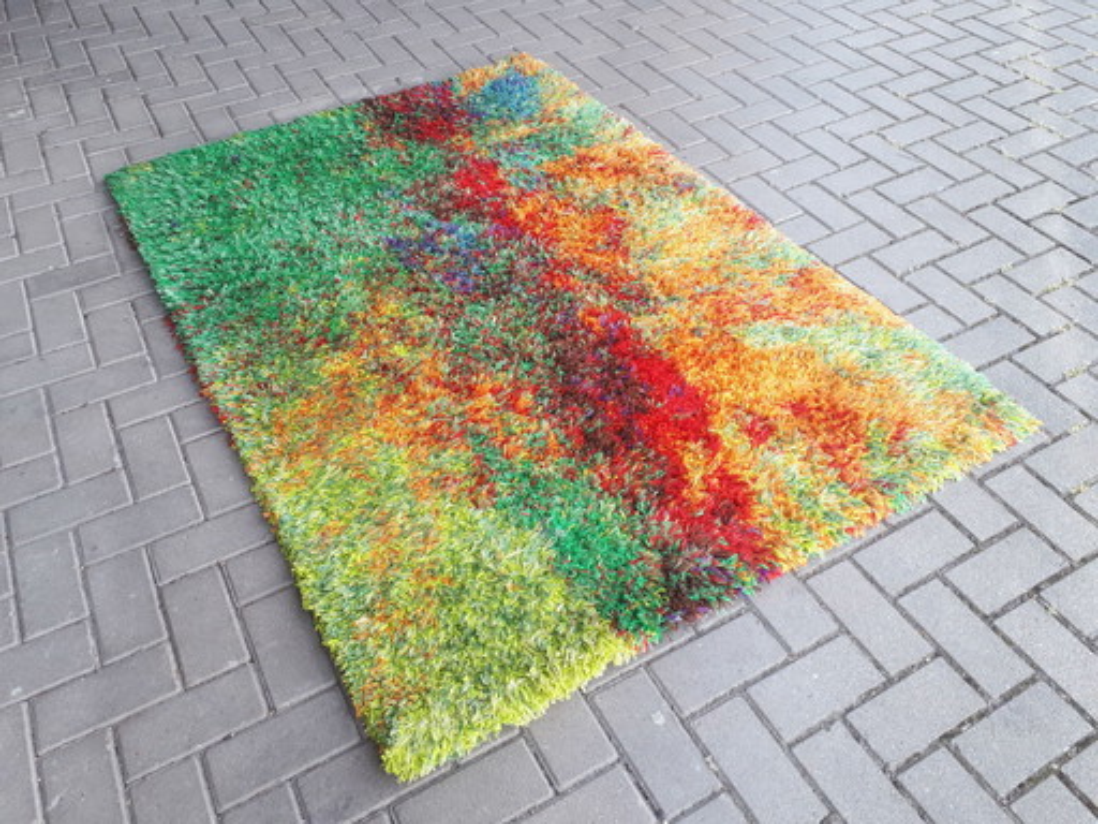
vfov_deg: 51.4
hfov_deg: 65.3
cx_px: 549
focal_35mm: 27
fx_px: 856
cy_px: 412
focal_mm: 3.6
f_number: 1.9
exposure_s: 1/106
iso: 40
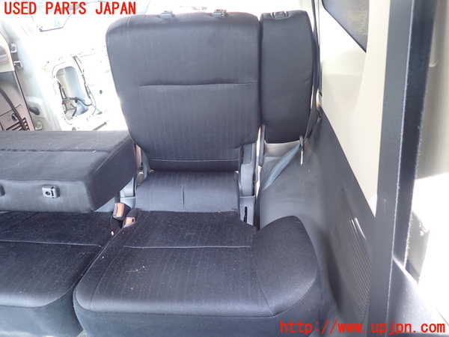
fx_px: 324
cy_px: 168
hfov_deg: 69.4
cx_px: 224
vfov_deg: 54.9
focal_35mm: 25
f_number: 2
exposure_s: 1/50
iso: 200
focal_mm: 4.5
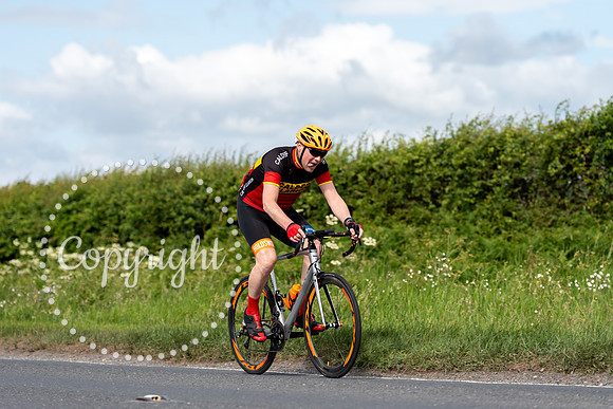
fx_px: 2112
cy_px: 204
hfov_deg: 16.5
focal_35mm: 124
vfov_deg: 11.1
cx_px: 306
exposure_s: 1/1000
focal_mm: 124
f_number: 3.5
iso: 100
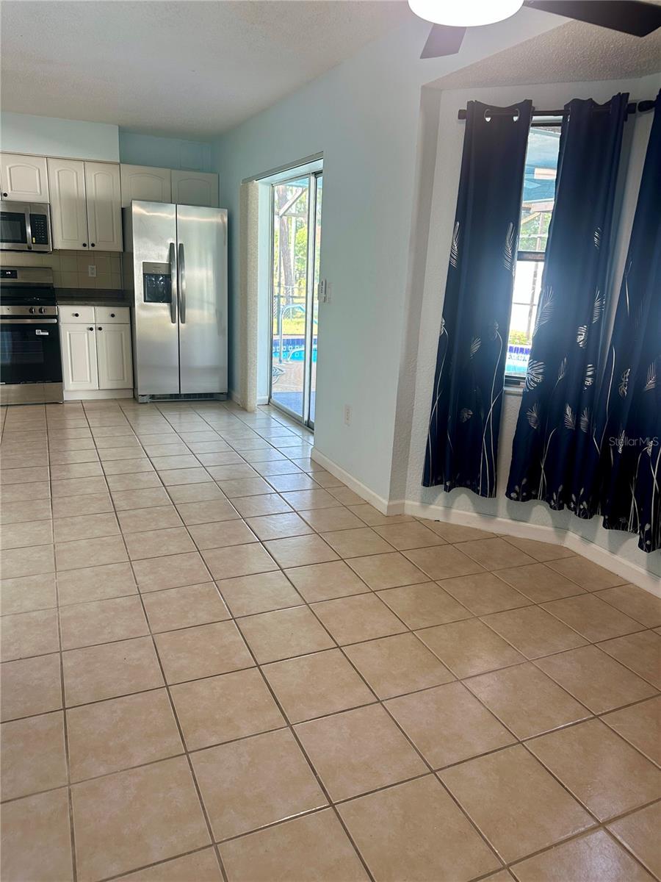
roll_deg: -1.1
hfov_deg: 56.8
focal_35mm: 24
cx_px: 330
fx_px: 611
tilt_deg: -14.2
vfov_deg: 71.6
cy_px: 441
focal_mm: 6.86
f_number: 1.78
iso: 100
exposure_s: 1/120
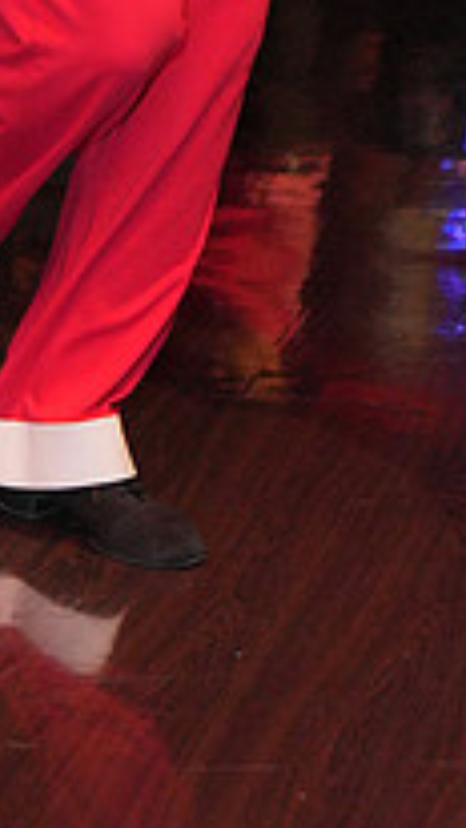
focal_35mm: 162
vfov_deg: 12.8
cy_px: -297
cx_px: 408
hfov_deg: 7.5
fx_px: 3556
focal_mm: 55
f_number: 4
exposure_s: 1/250
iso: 4000
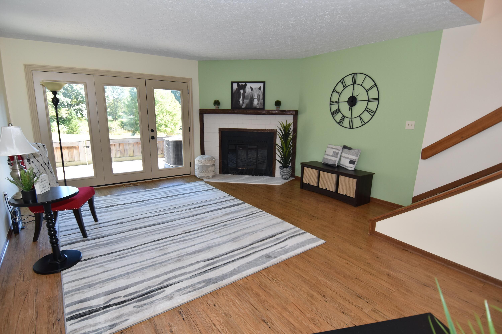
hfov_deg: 90.0
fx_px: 251
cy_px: 167
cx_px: 251
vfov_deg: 67.4
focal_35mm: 18
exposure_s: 1/100
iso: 320
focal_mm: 12
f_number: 5
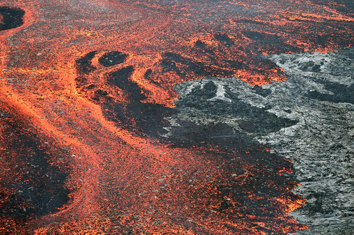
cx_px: 177
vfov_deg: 6.9
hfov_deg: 10.3
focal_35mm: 200
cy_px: 118
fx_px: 1965
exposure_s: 1/250
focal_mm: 200
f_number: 6.3
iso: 2000
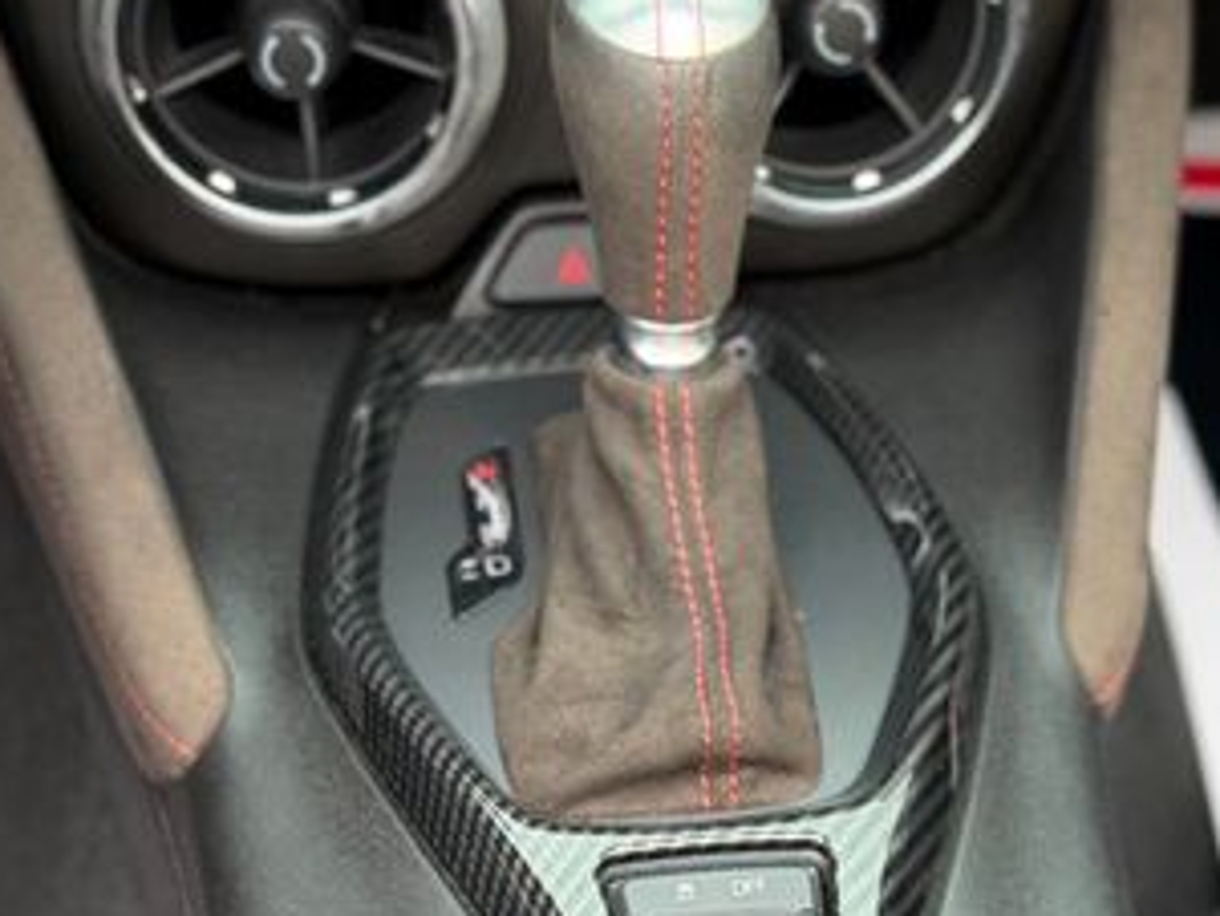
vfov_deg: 14.3
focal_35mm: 102
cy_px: 932
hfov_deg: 19.2
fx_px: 3596
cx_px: 689
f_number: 1.78
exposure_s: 1/243
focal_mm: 6.76
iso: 64
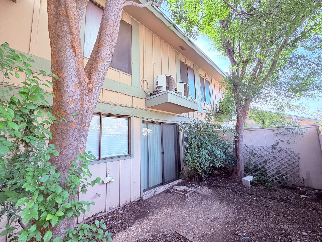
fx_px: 130
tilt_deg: +7.4
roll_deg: +2.3
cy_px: 121
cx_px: 161
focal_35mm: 14
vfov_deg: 85.7
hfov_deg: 102.1
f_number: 2.2
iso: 64
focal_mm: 2.22
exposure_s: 1/121
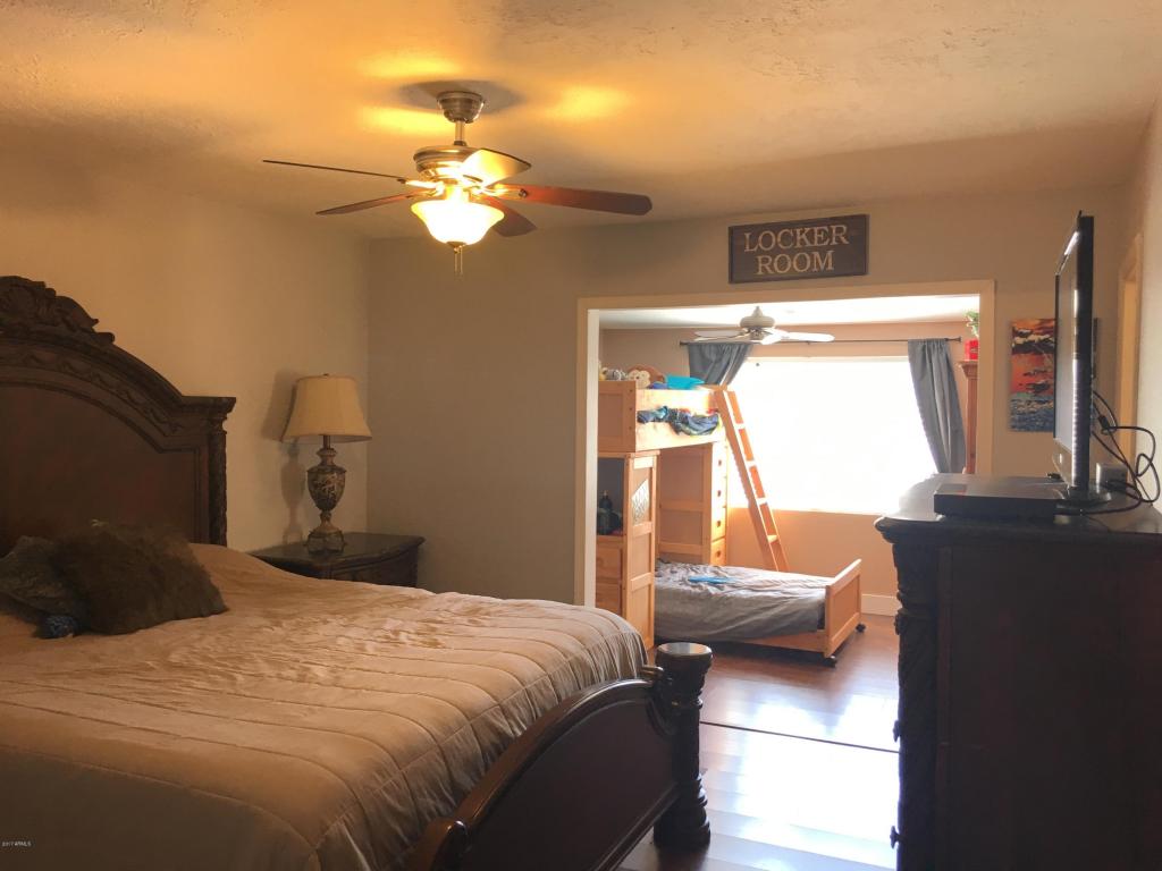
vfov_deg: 48.2
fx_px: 973
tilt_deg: -1.0
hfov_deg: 61.7
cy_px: 436
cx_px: 581
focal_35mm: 29
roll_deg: -1.1
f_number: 2.2
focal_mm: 4.15
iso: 50
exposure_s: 1/30
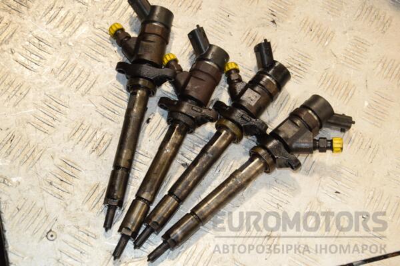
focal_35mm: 63
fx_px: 700
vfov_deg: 21.6
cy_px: 133
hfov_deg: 31.9
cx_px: 200
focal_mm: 42
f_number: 8
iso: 800
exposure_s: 1/200
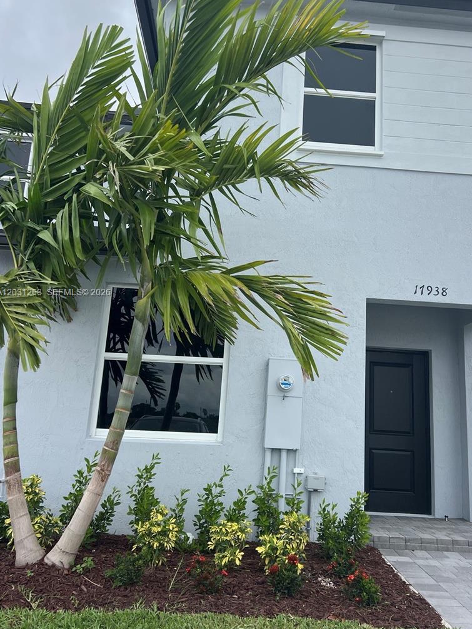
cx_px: 276
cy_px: 293
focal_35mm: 31
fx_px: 563
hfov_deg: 45.3
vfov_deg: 58.3
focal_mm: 5.7
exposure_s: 1/3571
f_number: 1.5
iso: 50
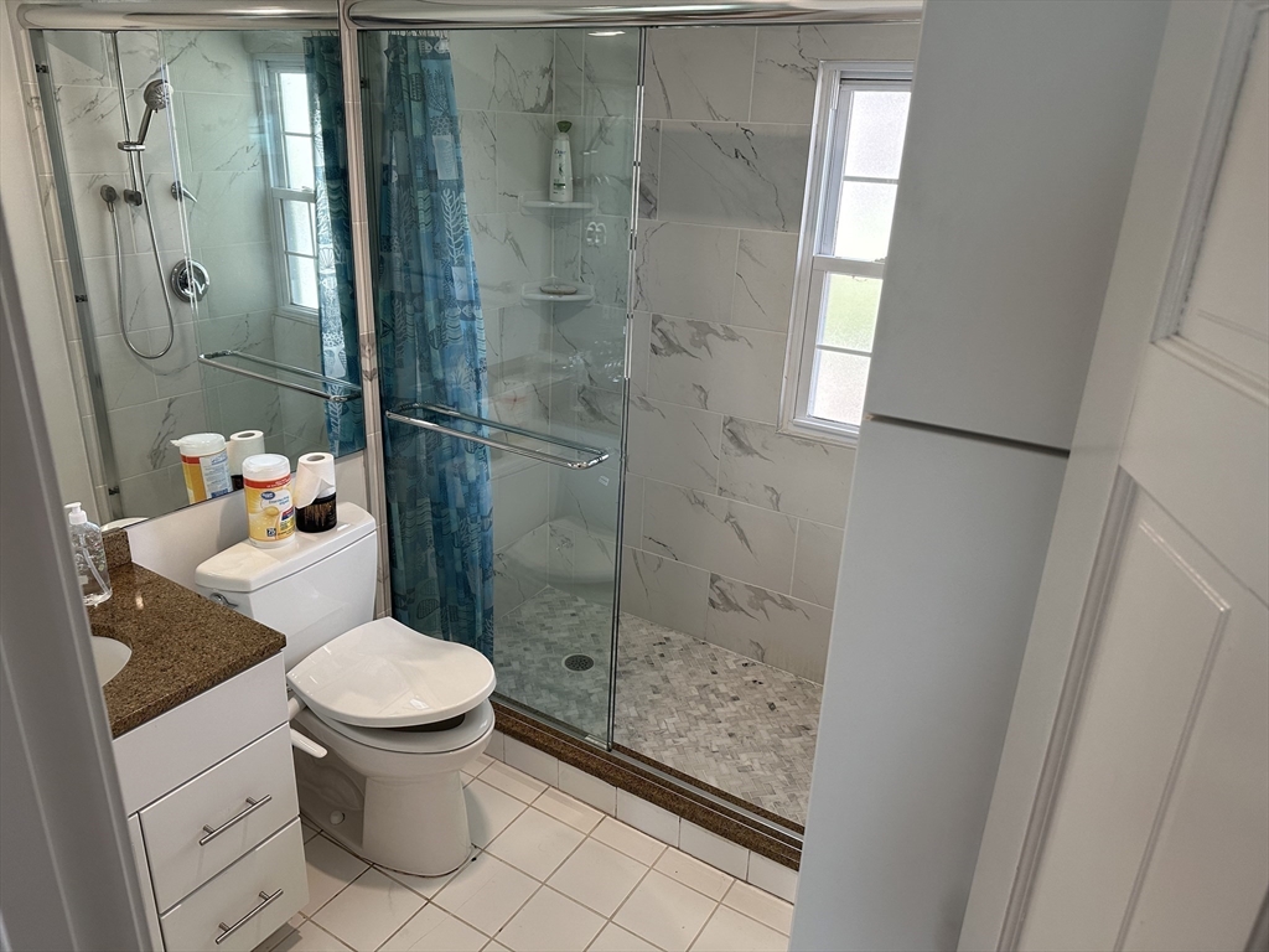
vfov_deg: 56.8
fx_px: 880
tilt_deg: -19.6
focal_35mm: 24
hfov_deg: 71.6
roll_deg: -2.8
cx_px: 634
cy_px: 476
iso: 200
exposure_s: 1/120
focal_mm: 6.86
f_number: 1.78
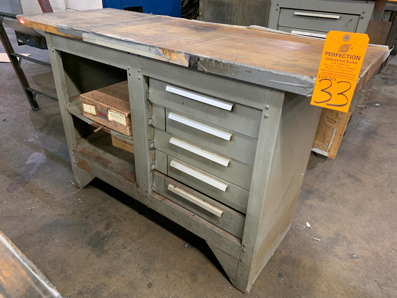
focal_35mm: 26
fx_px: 298
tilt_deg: -30.4
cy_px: 149
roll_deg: -2.3
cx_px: 198
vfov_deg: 53.1
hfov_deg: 67.3
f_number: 1.8
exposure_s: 1/60
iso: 320
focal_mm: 4.25
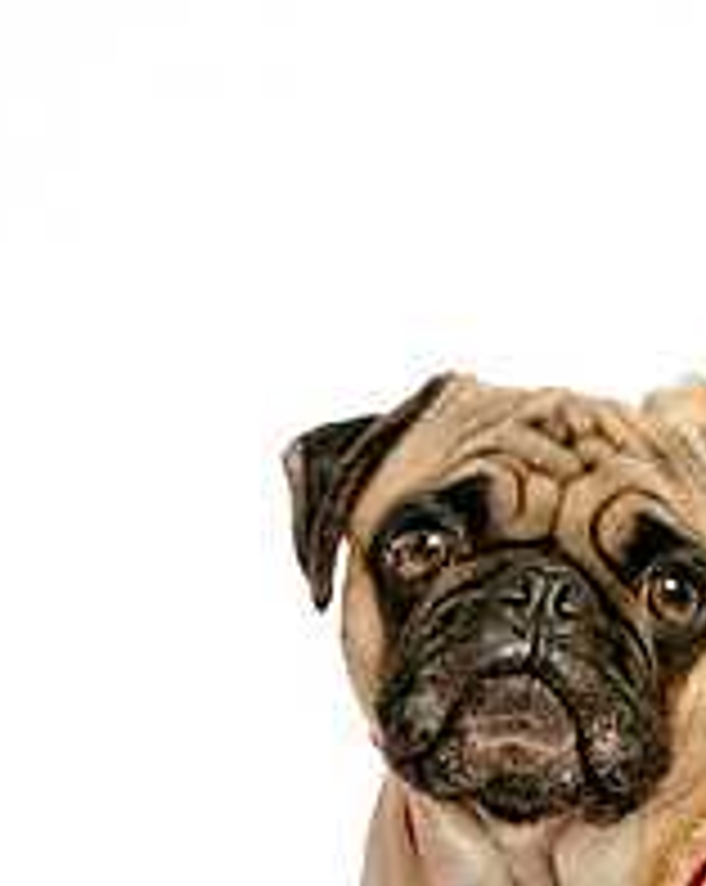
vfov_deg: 18.5
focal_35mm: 103
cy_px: 679
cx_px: 573
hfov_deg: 14.8
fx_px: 2696
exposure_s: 1/250
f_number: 14
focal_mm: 32
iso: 200
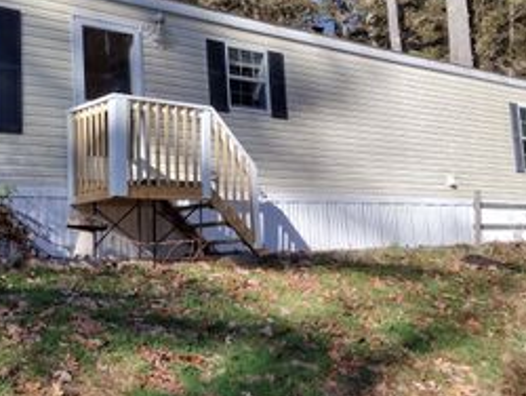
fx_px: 821
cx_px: 257
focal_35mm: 54
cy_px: 163
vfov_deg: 27.0
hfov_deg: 35.5
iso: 100
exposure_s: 1/1882
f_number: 1.7
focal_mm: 4.71
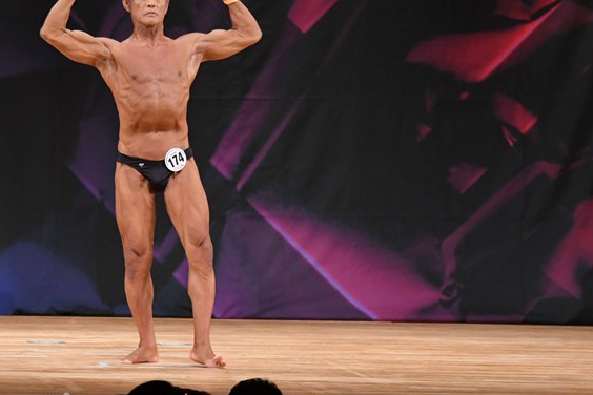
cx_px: 217
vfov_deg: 4.4
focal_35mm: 309
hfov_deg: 6.7
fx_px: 5090
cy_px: 192
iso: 3200
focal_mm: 150
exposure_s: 1/400
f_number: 5.6
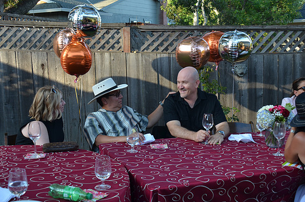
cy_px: 107
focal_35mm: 48
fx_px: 406
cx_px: 152
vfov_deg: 27.9
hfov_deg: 41.2
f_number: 5.6
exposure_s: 1/125
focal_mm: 30
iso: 280
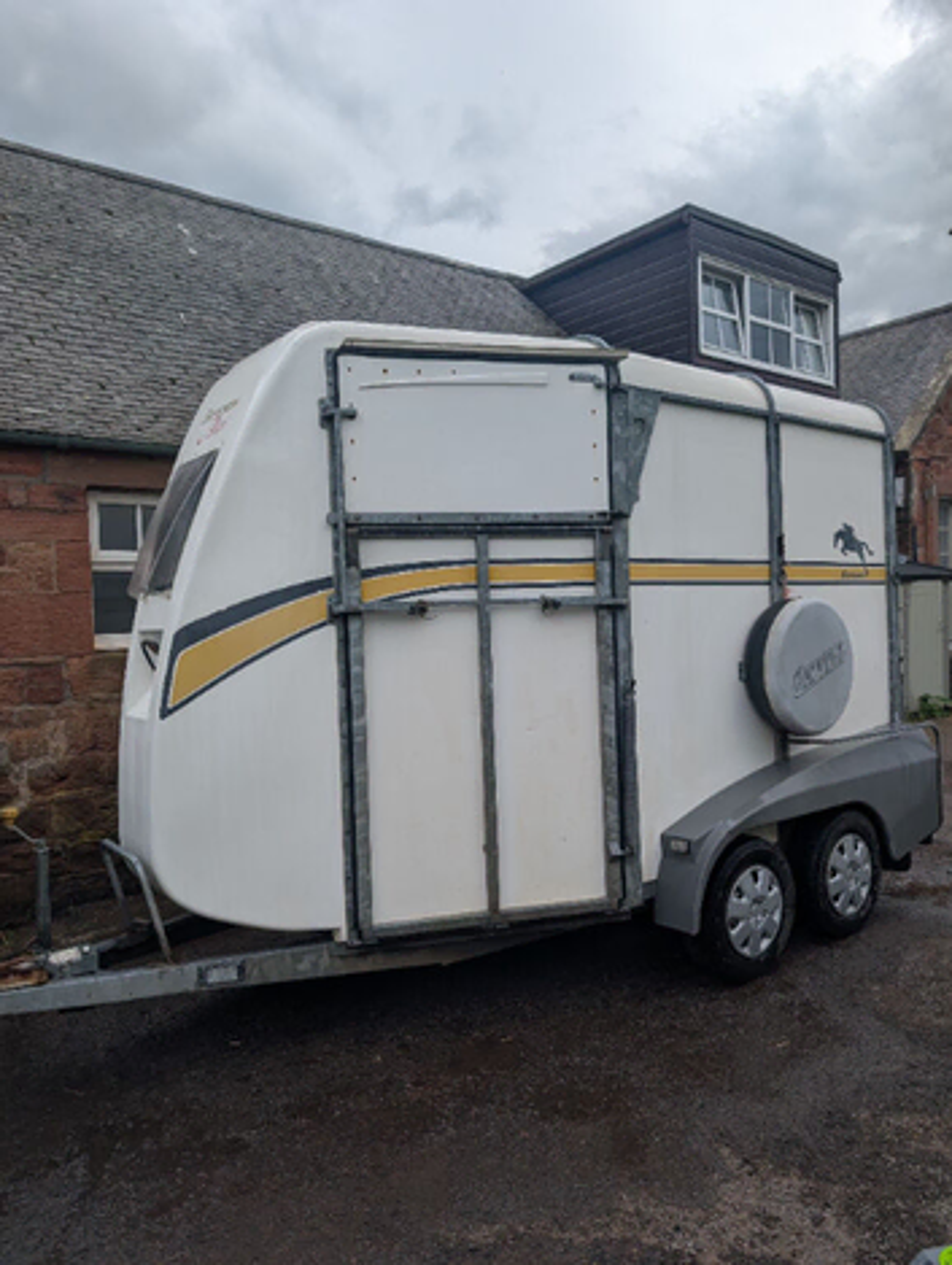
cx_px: 476
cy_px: 632
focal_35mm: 24
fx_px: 878
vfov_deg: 71.5
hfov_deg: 56.9
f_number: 1.68
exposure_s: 1/1845
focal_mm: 6.9
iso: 21
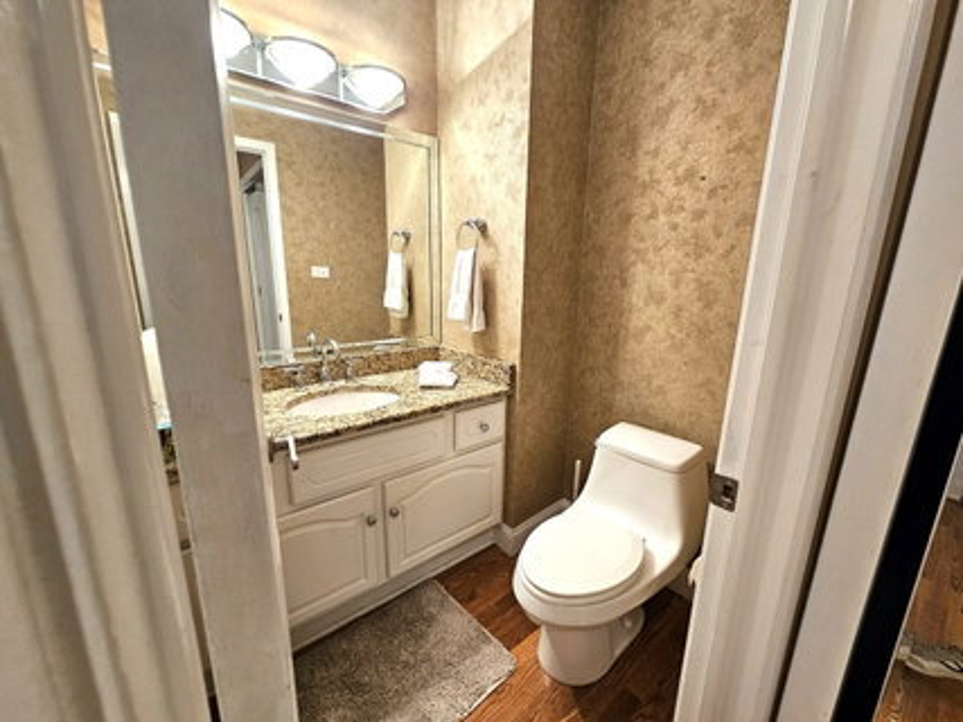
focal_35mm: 13
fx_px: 362
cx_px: 482
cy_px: 361
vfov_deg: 89.9
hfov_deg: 106.2
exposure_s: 1/60
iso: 160
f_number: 2.2
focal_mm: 2.2
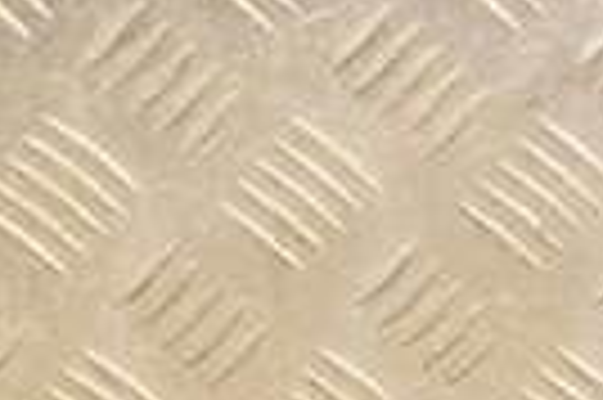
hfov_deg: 8.6
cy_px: 634
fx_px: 3831
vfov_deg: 5.9
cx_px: 1120
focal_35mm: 229
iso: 800
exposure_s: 1/200
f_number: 6.3
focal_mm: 34
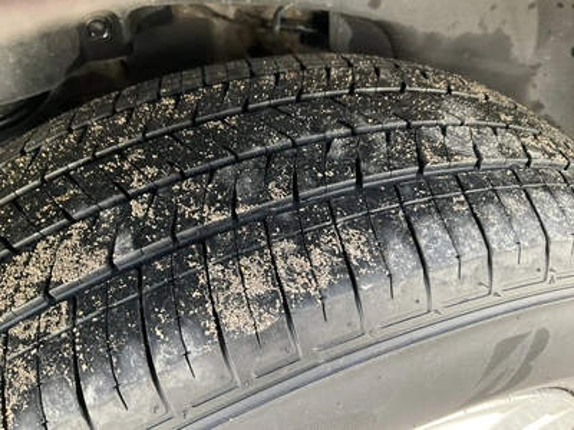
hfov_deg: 61.7
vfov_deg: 48.2
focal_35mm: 29
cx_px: 287
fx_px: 481
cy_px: 215
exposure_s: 1/60
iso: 160
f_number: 1.8
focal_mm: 3
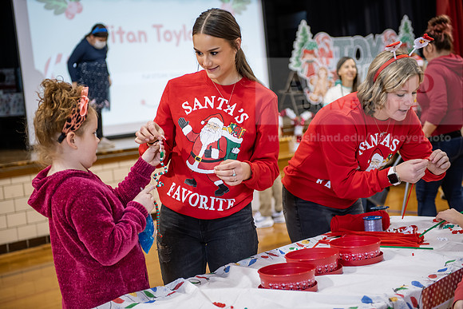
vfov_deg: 21.9
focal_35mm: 62
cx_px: 232
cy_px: 154
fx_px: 798
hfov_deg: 32.4
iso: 1000
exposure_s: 1/160
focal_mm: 62
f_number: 3.2
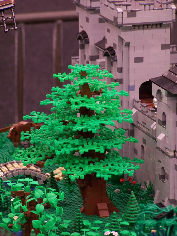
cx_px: 88
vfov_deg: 9.5
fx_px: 1425
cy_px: 118
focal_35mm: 209
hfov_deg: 7.1
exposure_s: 1/2
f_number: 3.2
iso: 80
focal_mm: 34.6
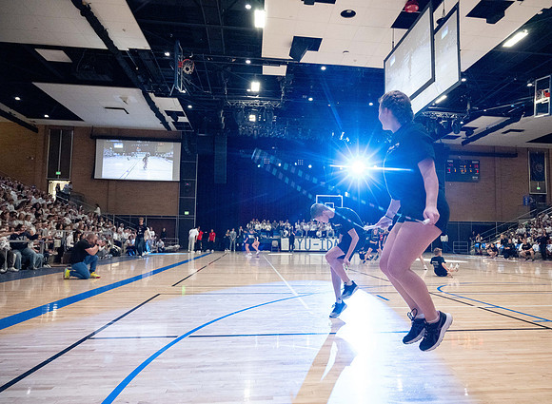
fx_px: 412
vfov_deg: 52.3
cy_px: 205
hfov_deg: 67.5
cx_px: 309
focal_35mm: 26
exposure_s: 1/500
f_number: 4
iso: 10000
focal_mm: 24
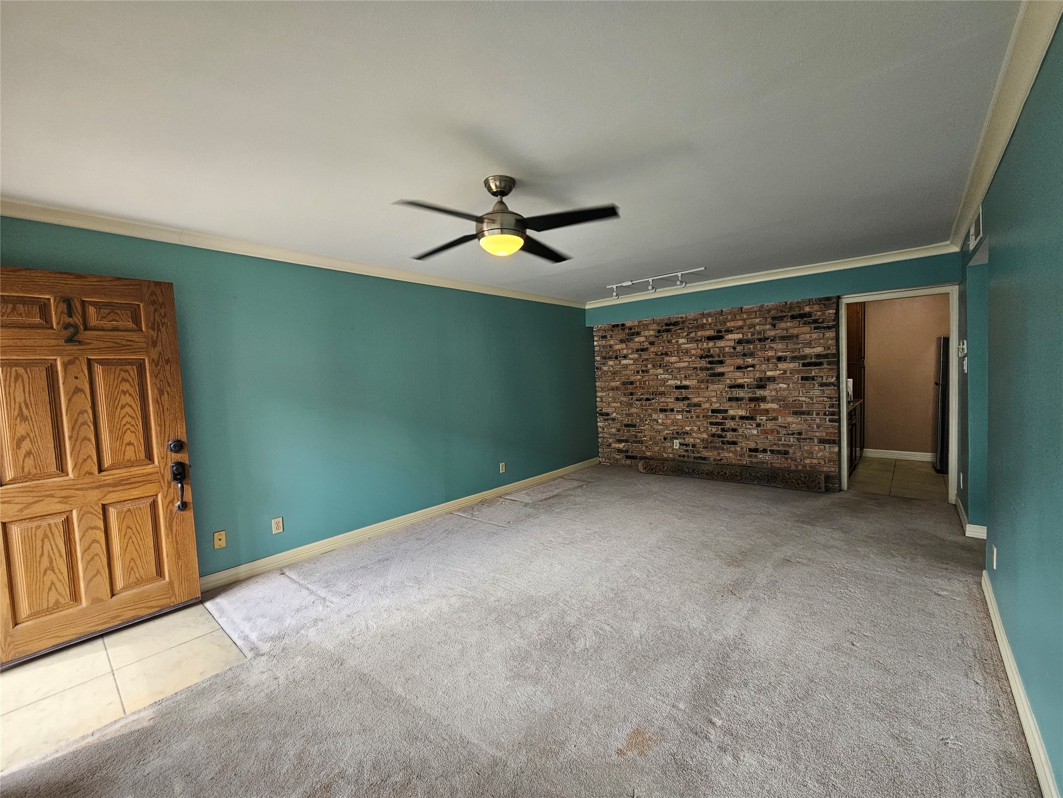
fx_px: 399
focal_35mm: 13
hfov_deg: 106.2
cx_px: 532
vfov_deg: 89.9
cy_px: 399
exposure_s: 1/60
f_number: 2.2
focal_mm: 2.2
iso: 64
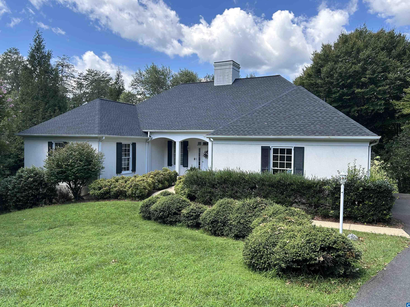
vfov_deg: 51.4
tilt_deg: -1.5
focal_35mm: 27
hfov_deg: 65.3
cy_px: 151
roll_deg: -2.1
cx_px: 209
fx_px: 320
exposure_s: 1/1019
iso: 50
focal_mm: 5.7
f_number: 1.5
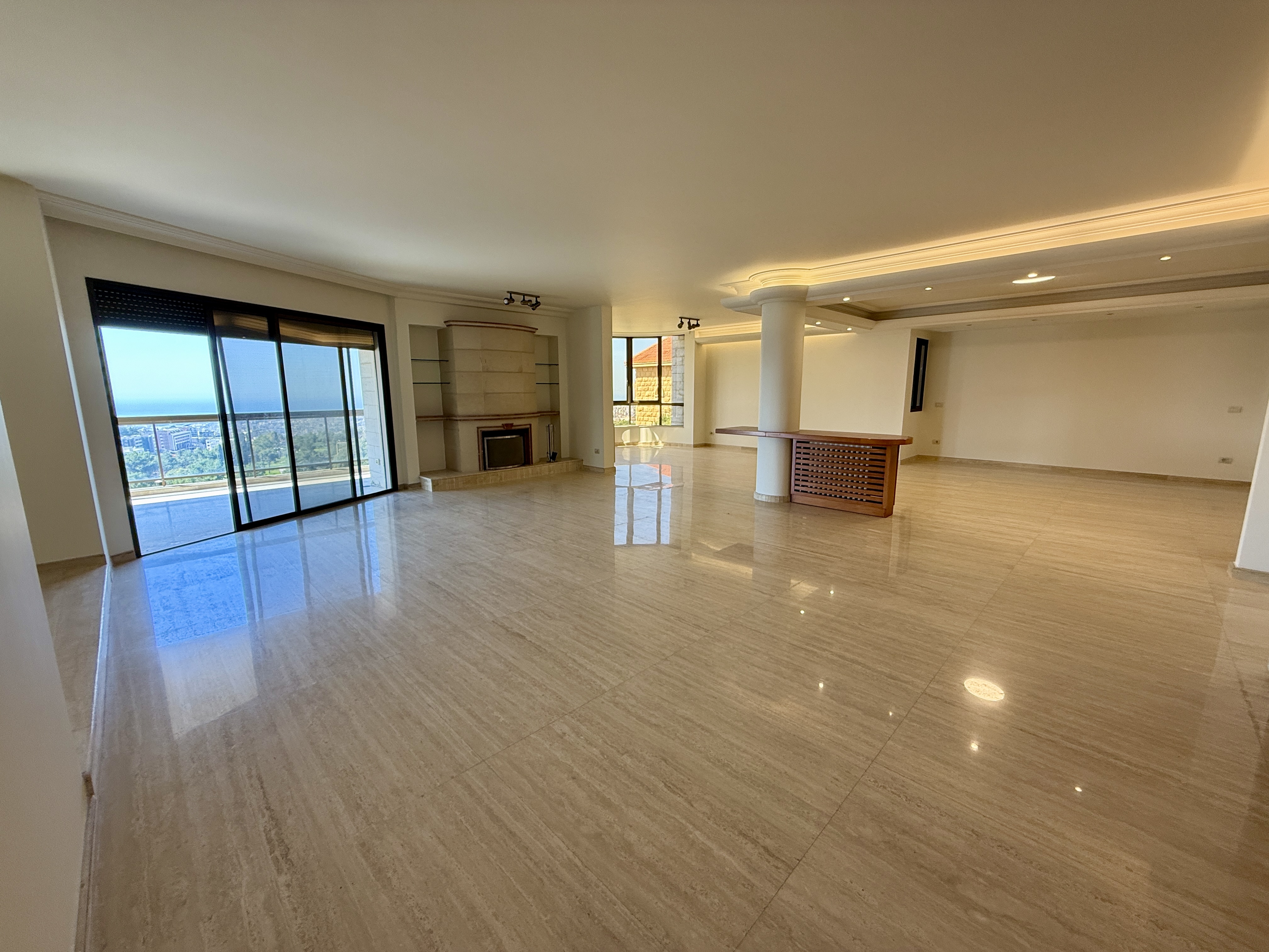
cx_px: 634
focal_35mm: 14
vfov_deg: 85.7
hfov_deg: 102.1
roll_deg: +0.6
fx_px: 513
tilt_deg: -9.3
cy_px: 476
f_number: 2.2
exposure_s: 1/99
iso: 100
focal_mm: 2.22
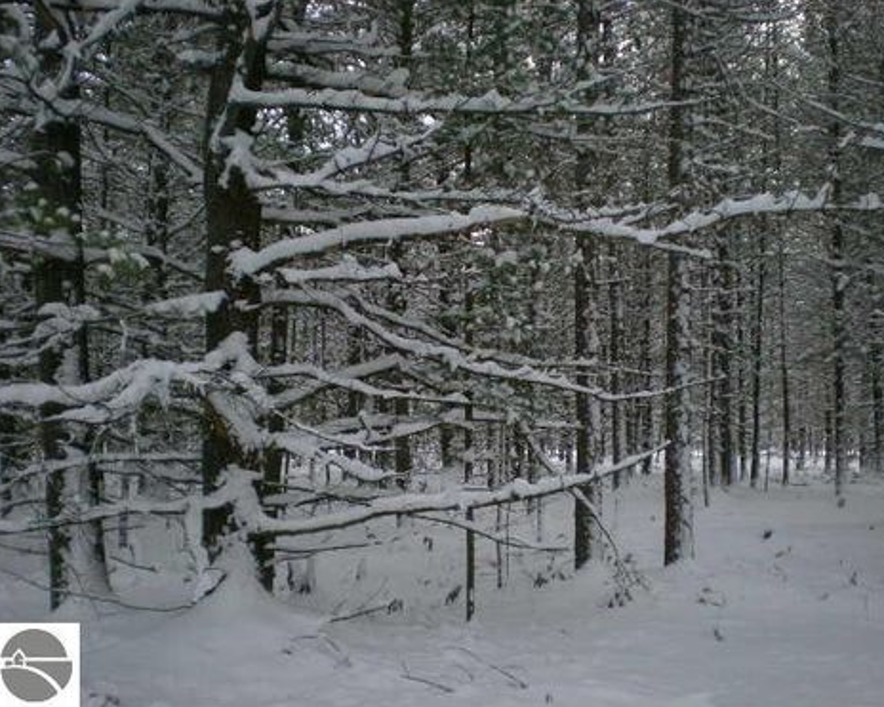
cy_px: 354
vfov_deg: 37.3
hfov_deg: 45.8
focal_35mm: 40
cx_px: 459
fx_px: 1046
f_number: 3.1
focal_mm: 6.3
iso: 118
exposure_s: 1/63.1
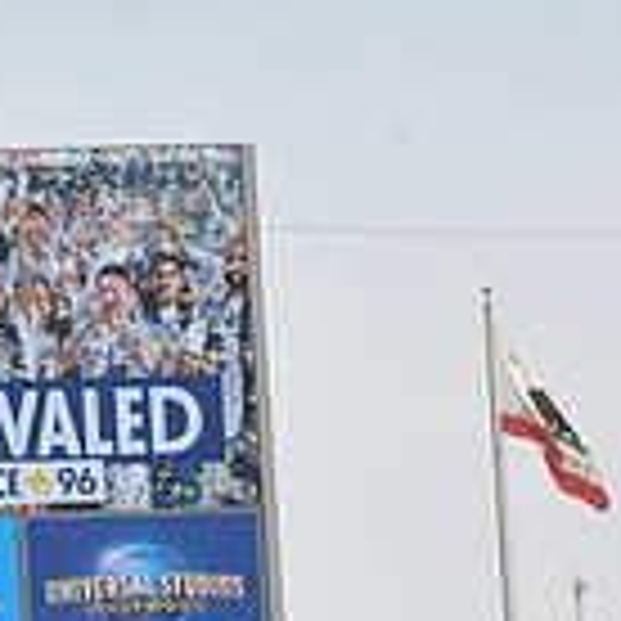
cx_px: -634
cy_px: 364
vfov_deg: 4.7
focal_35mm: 376
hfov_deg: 4.6
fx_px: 7631
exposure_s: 1/400
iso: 250
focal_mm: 105
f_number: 10
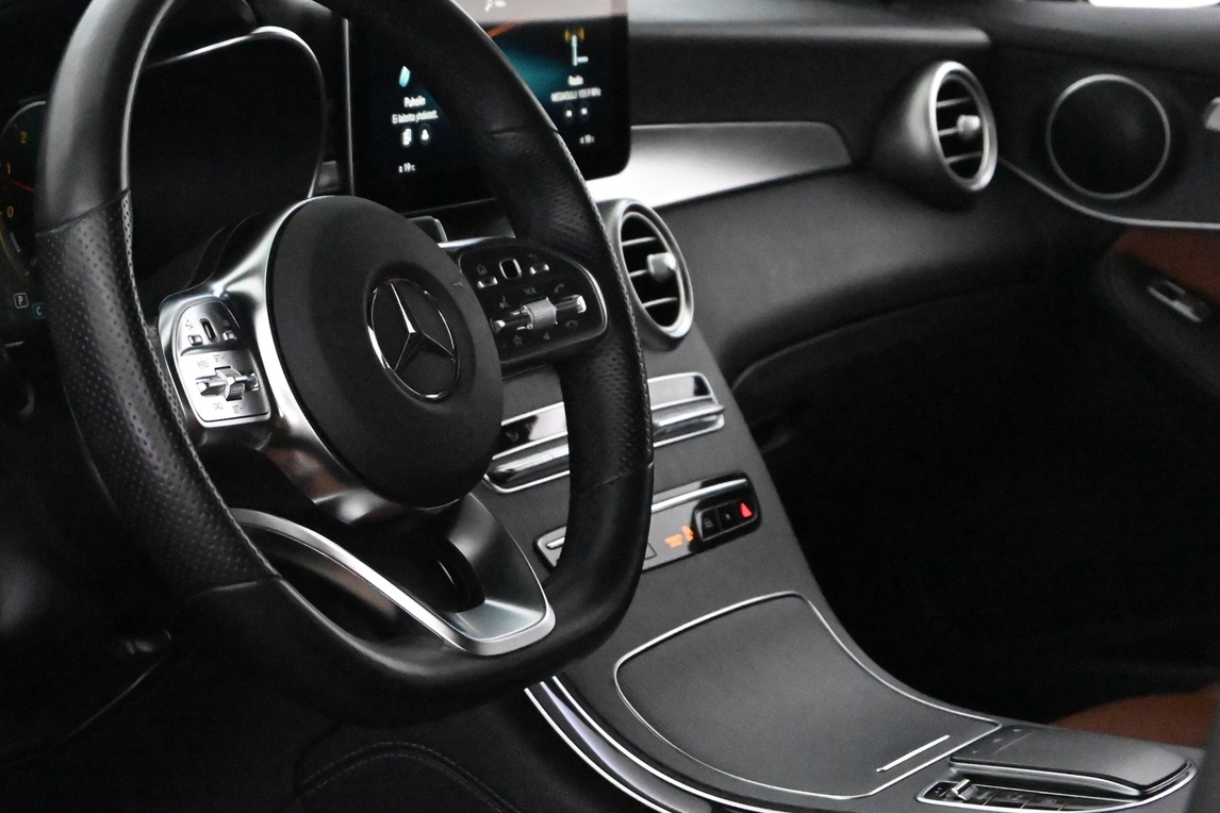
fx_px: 3592
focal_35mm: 106
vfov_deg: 12.9
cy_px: 304
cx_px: 495
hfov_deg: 19.3
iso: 20000
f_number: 6.3
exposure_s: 1/80
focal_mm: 50
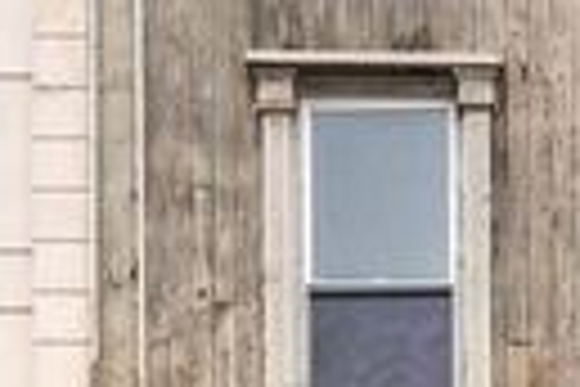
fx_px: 2868
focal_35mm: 178
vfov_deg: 7.6
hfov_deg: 11.3
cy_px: 522
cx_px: 751
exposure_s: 1/40
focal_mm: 24
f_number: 11
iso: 200
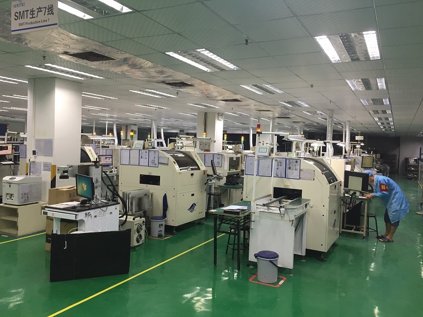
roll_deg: -3.0
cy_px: 158
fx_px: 354
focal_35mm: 29
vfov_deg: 48.2
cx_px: 212
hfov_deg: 61.7
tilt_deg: -2.2
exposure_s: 1/33
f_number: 2.2
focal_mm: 4.15
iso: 80
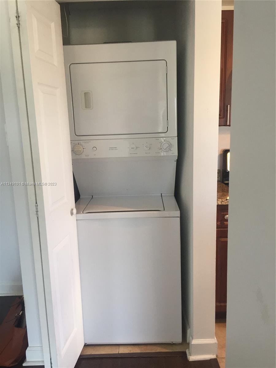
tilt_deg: -9.7
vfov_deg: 61.7
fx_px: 308
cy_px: 184
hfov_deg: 48.2
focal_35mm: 29
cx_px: 138
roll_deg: +1.1
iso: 64
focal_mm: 4.15
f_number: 2.2
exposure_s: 1/30
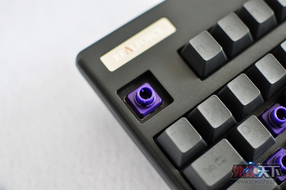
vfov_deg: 25.7
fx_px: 417
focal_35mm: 52
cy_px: 95
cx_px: 143
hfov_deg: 37.9
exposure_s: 1/30
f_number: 1.8
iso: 200
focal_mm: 35
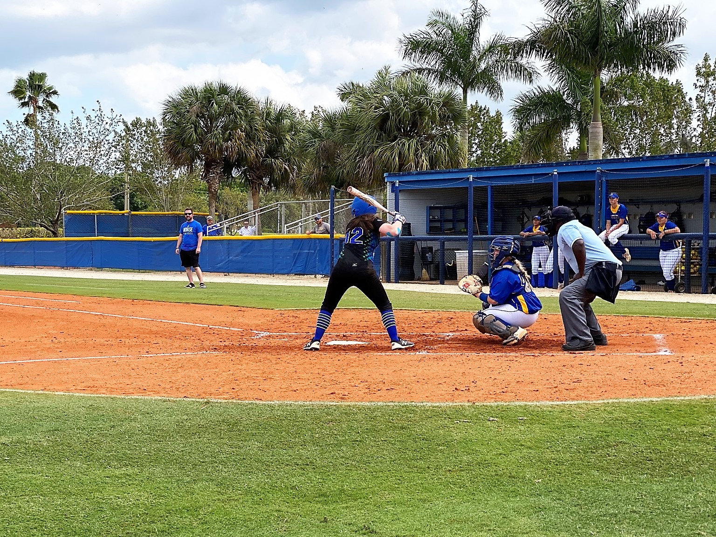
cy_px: 268
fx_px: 1076
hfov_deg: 36.8
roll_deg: +0.0
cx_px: 358
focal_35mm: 52
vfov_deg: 28.0
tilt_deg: -4.7
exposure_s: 1/727
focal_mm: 6
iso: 20
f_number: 2
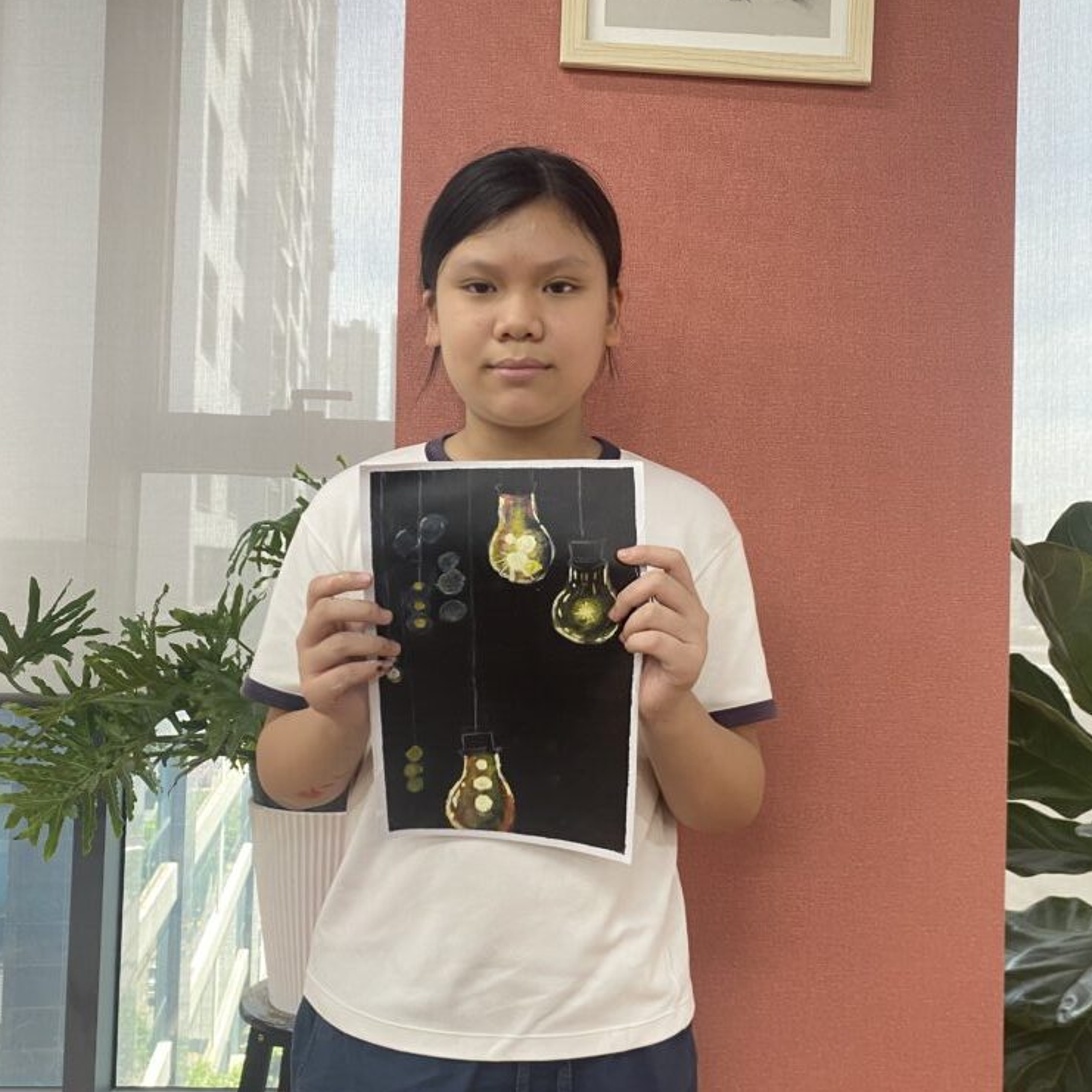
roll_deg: -2.2
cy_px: 563
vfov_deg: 52.5
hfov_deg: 52.5
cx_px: 544
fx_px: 1106
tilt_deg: +1.6
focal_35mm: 31
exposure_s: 1/50
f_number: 1.8
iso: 80
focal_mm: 4.25
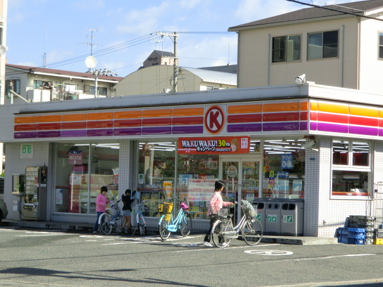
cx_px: 192
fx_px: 974
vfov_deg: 16.8
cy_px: 144
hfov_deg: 22.3
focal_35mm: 88
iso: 64
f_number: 5.4
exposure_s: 1/200
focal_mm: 15.81
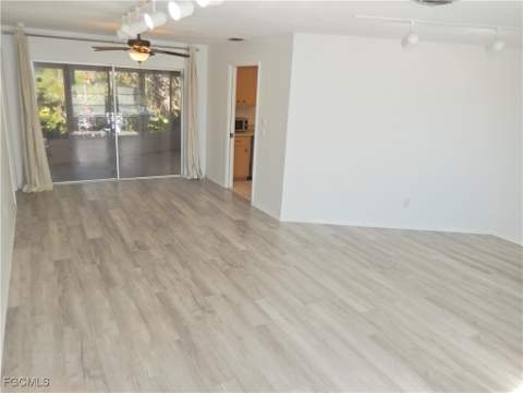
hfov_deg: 69.4
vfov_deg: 54.9
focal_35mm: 25
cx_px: 262
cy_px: 196
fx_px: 378
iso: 125
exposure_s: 1/80
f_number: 3.4
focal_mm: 4.5
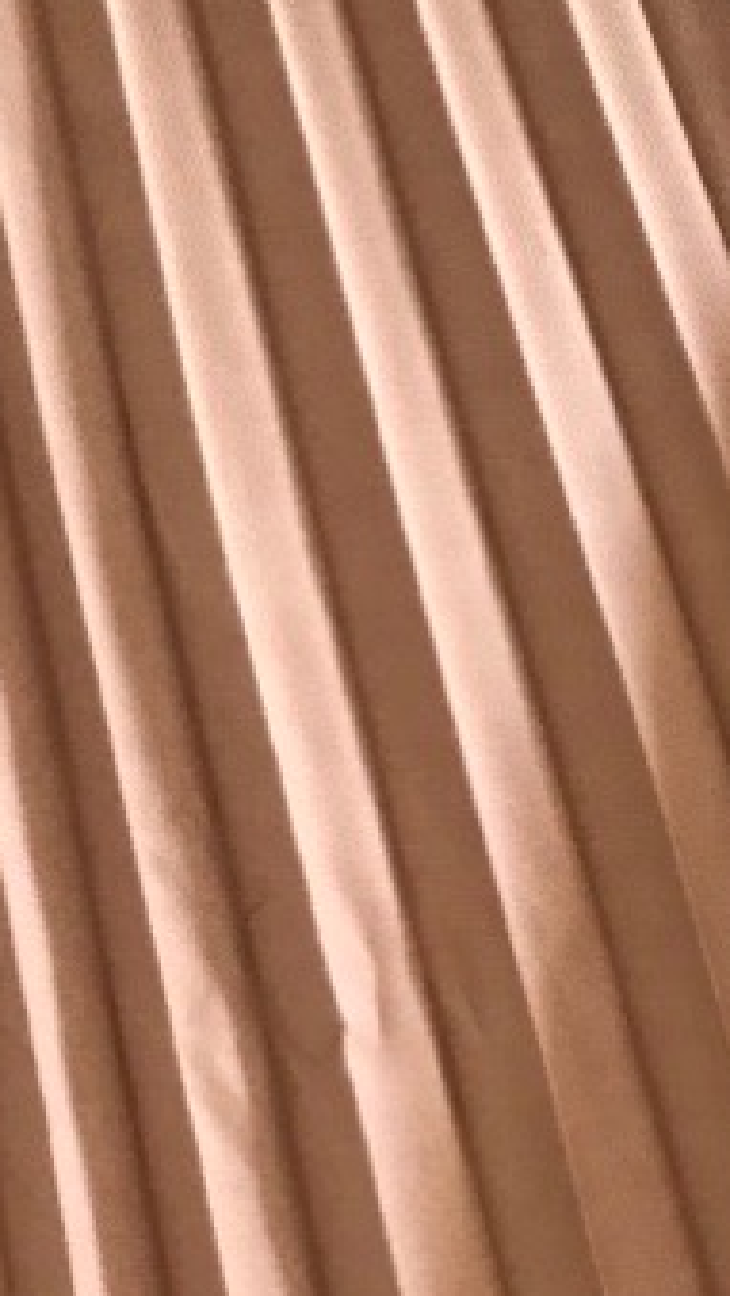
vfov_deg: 23.6
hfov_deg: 13.4
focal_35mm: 90
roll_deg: +5.2
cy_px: 841
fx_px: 3093
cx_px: 141
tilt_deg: -14.7
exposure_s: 1/17
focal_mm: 3.99
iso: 50
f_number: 1.8
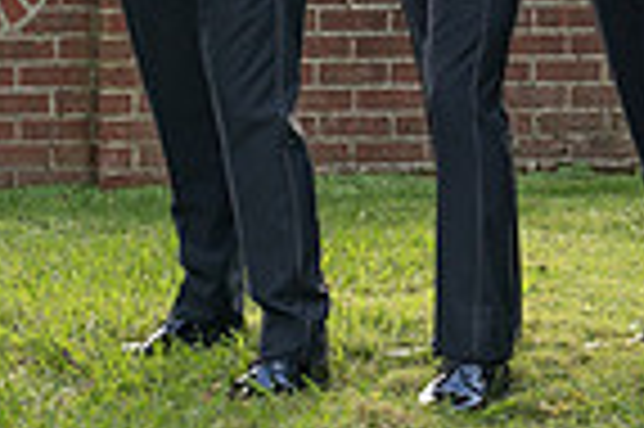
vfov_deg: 8.6
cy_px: -212
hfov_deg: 12.3
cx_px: -429
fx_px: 2787
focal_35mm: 156
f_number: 4
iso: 200
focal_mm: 35
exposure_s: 1/250
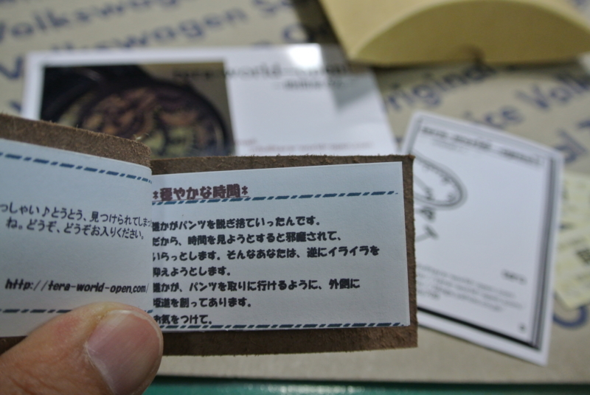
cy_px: 198
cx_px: 295
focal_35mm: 40
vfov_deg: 33.5
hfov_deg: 48.4
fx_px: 657
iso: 560
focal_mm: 15.1
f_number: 4.2
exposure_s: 1/125
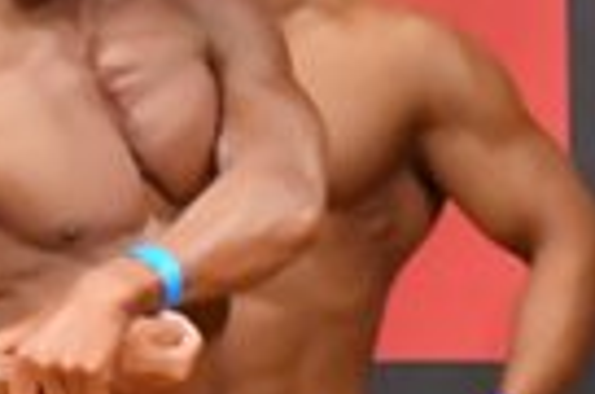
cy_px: 600
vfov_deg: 0.9
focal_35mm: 1542
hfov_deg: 1.3
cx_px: 685
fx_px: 25426
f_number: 5.6
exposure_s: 1/400
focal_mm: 180
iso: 14400
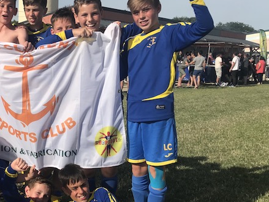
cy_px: 126
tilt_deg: -8.6
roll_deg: -1.2
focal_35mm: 51
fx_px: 396
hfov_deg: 35.4
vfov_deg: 28.4
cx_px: 29
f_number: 1.8
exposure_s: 1/3195
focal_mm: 3.99
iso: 20
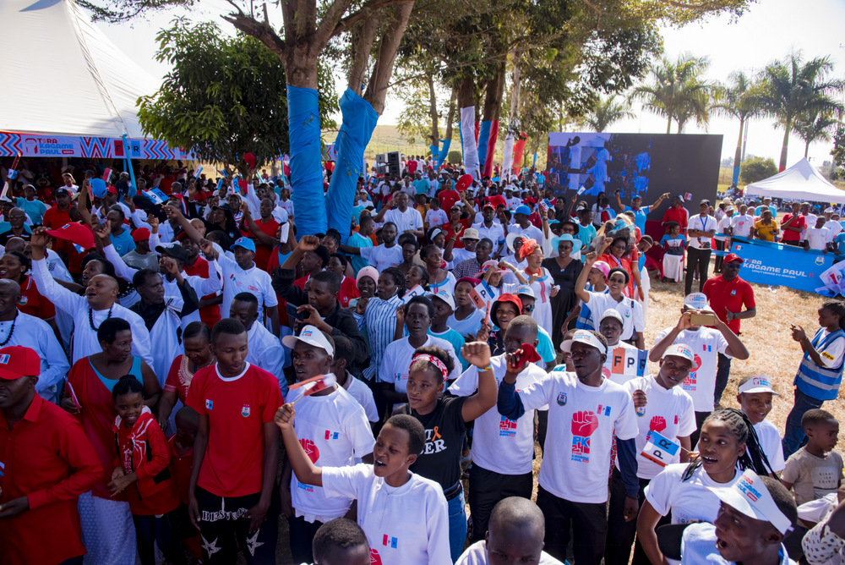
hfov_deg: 73.7
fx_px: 564
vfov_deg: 53.2
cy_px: 282
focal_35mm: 24
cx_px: 422
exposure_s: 1/200
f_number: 7.1
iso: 320
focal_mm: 24
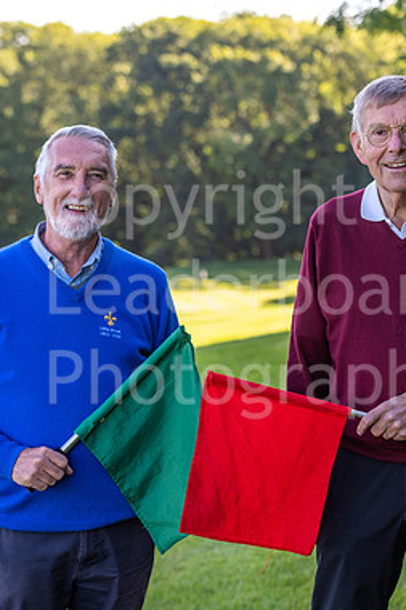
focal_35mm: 107
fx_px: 1812
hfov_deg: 12.8
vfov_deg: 19.1
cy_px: 303
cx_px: 257
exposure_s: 1/500
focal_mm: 70
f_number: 4.5
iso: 200
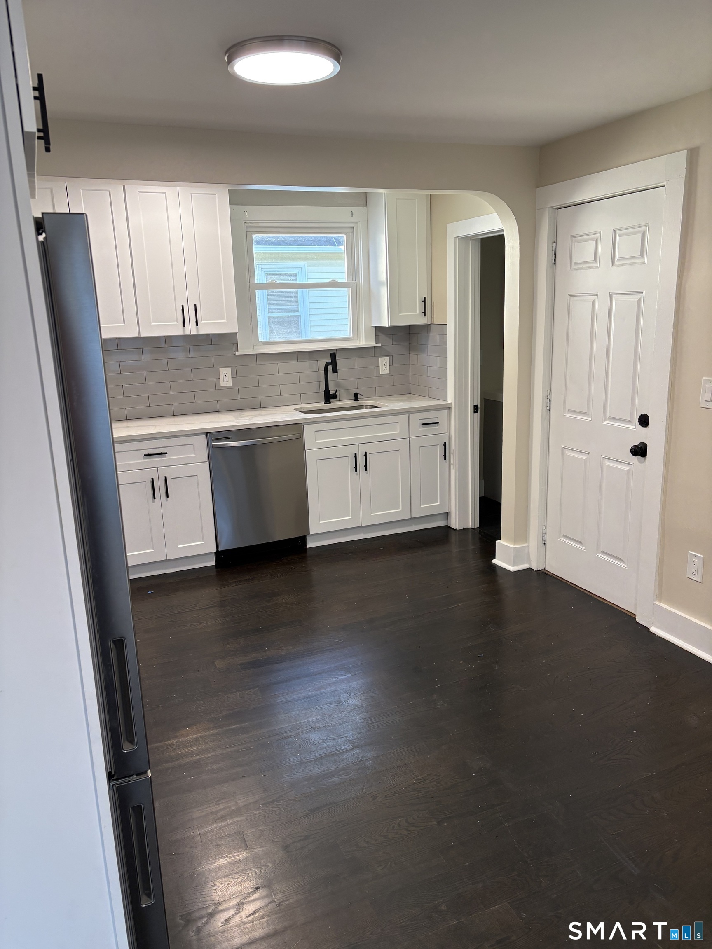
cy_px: 474
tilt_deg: -11.8
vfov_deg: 67.3
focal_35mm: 26
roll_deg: +2.1
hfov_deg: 53.1
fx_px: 713
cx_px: 356
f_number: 1.6
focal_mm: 5.96
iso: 80
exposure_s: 1/60
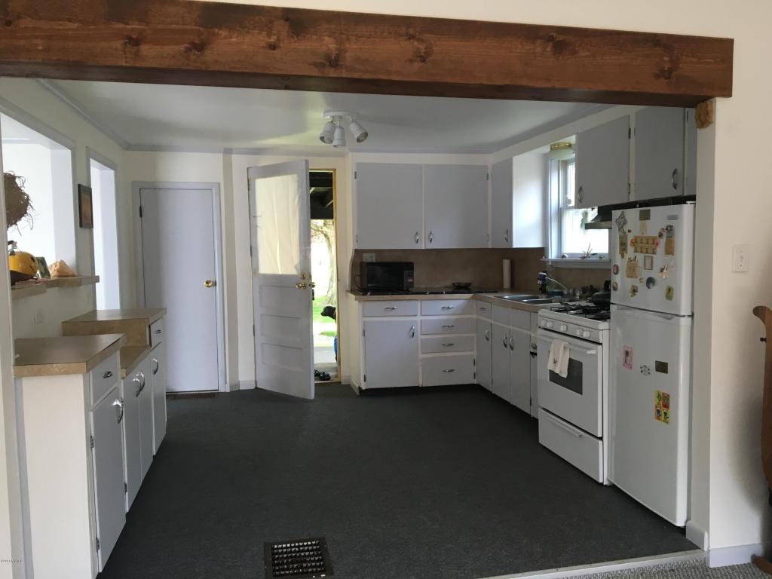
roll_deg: +0.4
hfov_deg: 61.7
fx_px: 647
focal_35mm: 29
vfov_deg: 48.2
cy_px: 290
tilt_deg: -2.2
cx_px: 386
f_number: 2.2
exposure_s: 1/30
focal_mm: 4.15
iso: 32
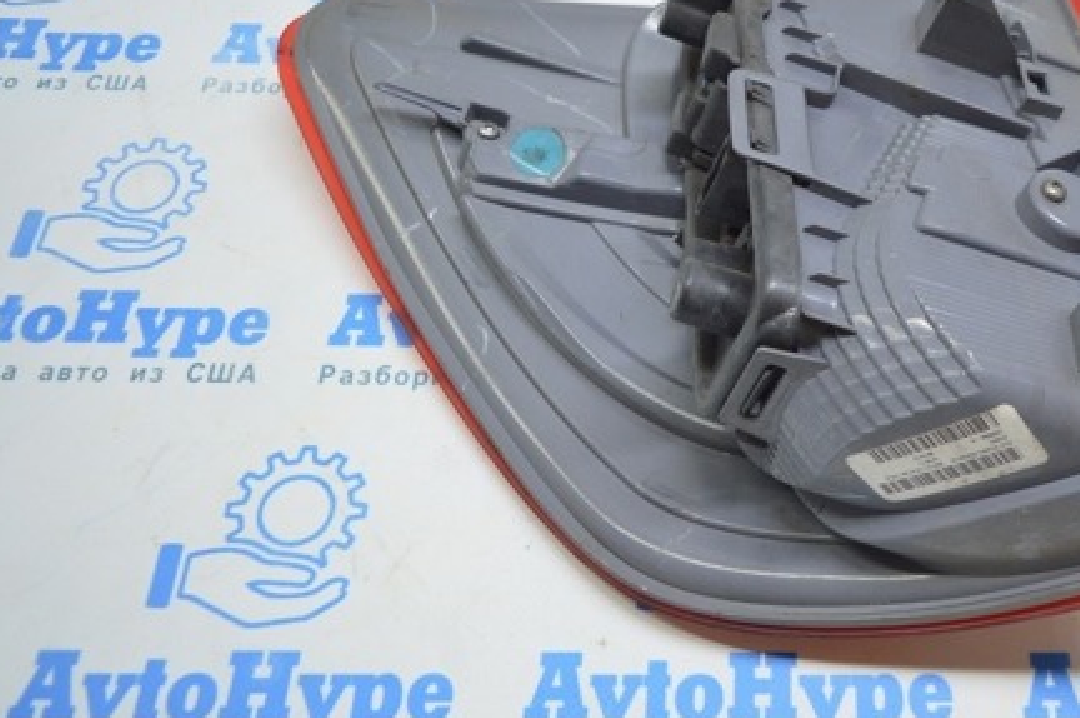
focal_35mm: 40
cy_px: 256
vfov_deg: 33.1
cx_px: 790
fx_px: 1199
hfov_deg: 47.0
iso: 400
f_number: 3.5
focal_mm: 18
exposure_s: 1/50
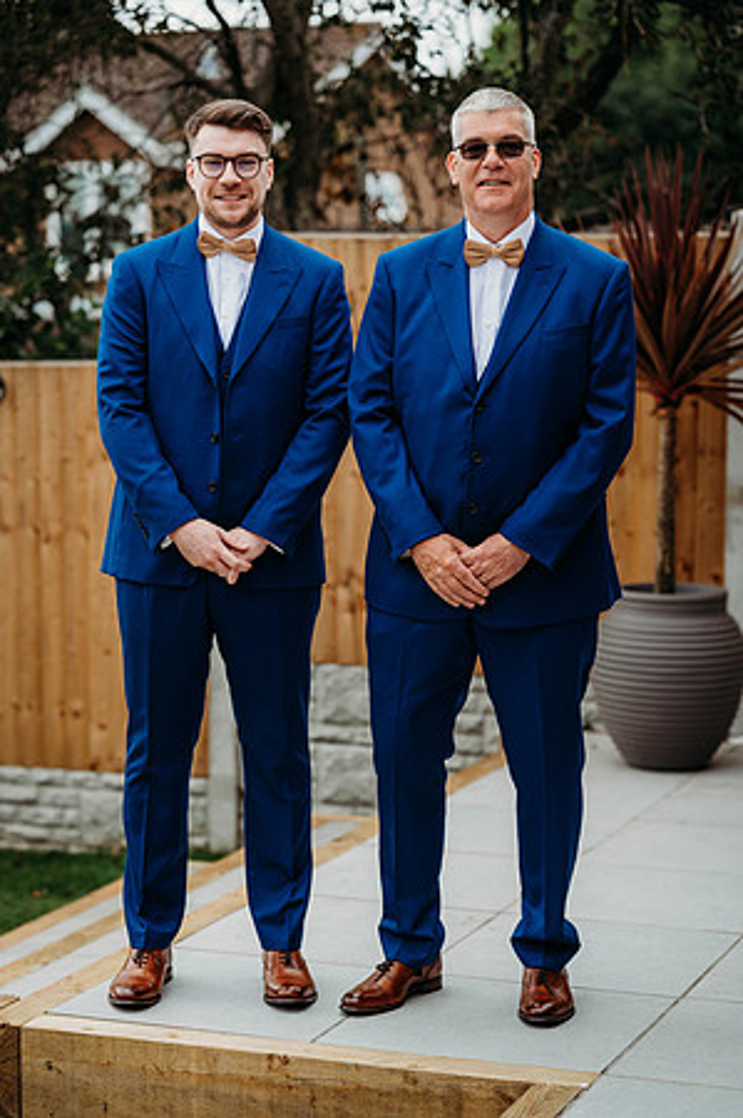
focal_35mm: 85
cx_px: 372
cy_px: 559
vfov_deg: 23.9
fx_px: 2637
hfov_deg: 16.0
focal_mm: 85
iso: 100
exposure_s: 1/800
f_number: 2.5
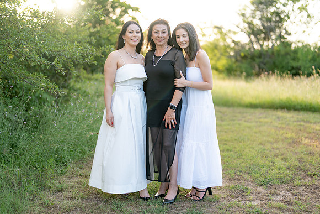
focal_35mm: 51
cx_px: 160
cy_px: 107
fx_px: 455
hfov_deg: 38.7
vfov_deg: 26.4
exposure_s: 1/1000
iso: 100
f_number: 1.2
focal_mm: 50
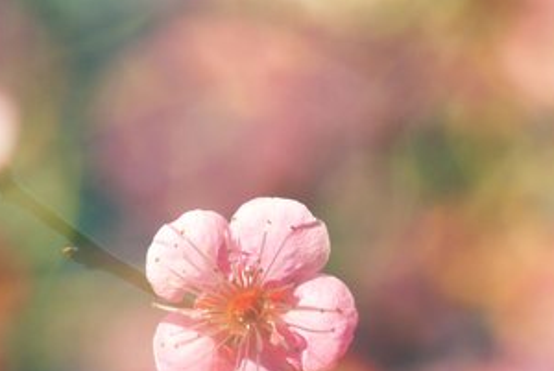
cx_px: 316
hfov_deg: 4.5
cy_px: 315
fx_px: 7012
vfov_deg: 3.0
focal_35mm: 455
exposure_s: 1/1500
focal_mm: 178
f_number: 4
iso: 200
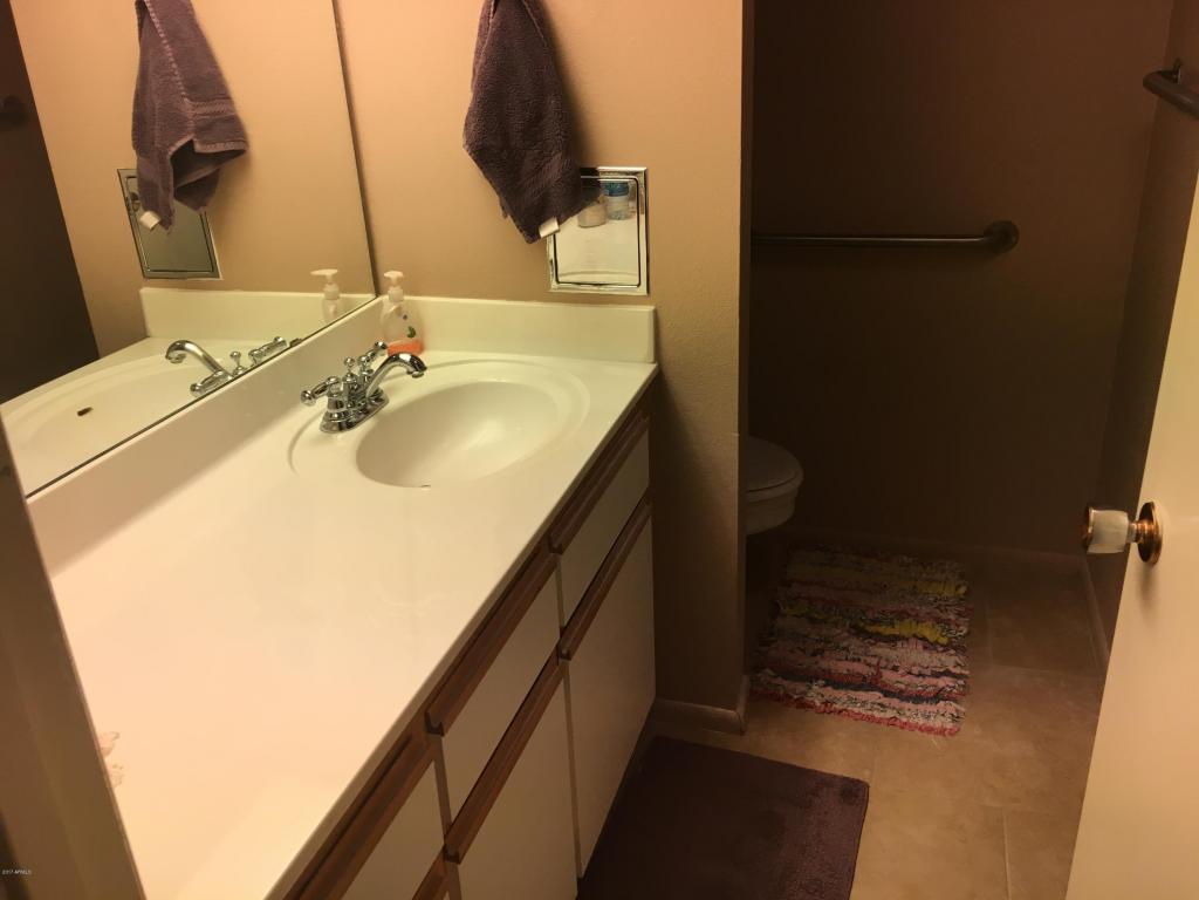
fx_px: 1004
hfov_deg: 61.7
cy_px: 450
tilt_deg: -23.8
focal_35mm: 29
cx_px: 600
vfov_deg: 48.2
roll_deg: +3.0
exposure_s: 1/40
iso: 32
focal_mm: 4.15
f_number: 2.2
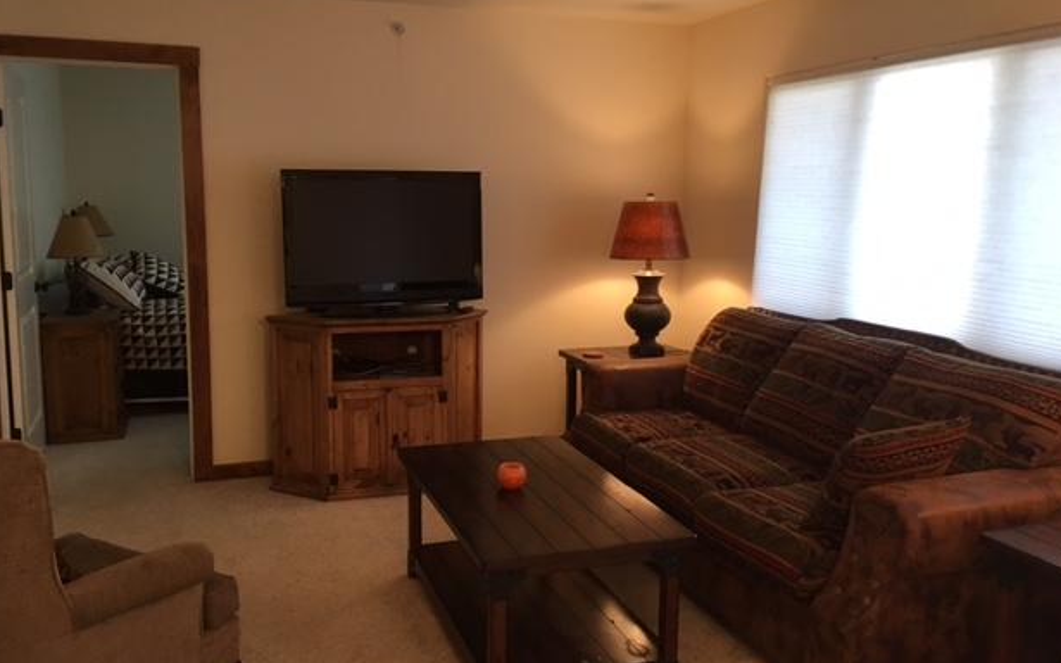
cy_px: 318
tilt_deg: -8.6
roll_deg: -1.5
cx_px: 531
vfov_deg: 39.4
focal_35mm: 32
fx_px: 925
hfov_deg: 59.7
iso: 80
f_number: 2.2
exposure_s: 1/30
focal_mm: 4.15
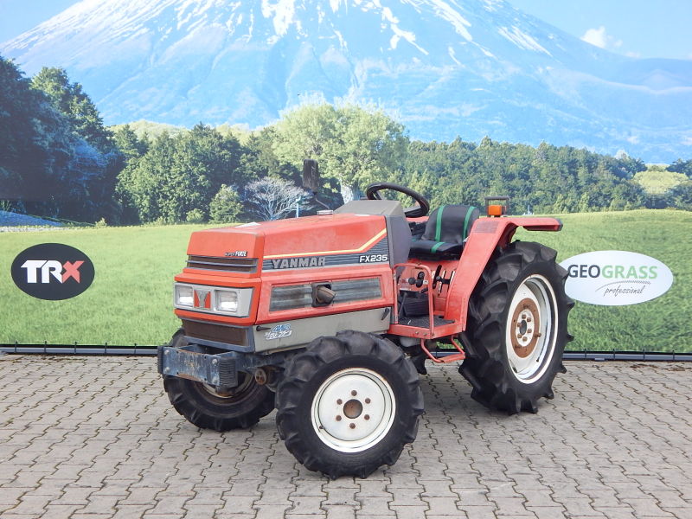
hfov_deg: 49.0
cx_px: 346
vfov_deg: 37.7
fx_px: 760
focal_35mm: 38
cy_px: 260
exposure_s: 1/320
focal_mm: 6.8
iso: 125
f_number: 3.4
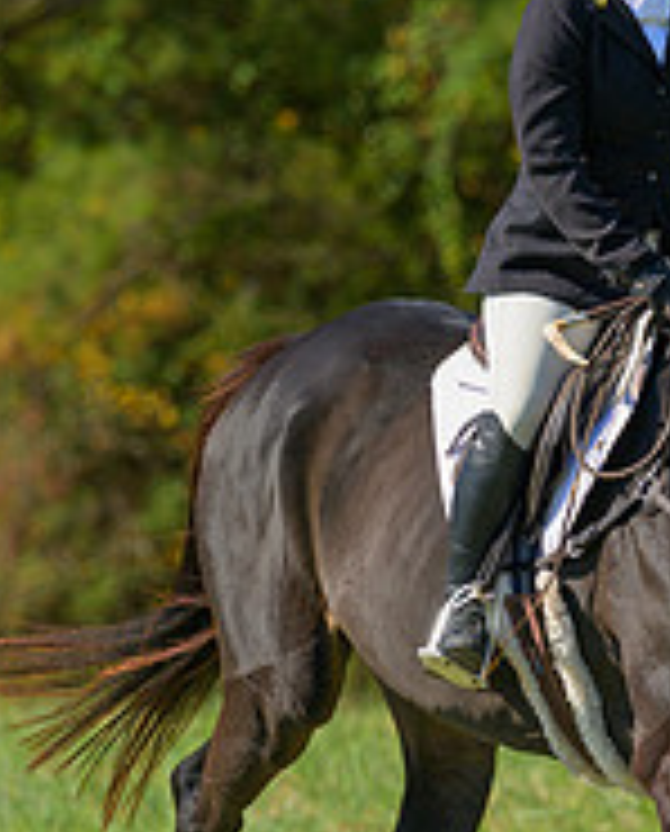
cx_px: 479
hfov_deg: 2.4
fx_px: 16021
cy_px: 310
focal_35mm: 649
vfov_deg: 3.0
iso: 200
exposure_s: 1/640
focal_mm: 190
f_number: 4
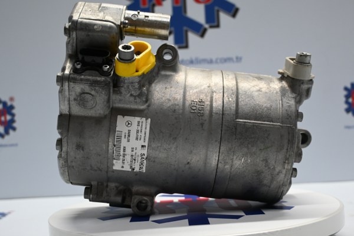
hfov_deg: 41.7
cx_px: 177
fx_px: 465
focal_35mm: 47
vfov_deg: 28.5
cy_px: 118
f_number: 5
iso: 560
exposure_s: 1/50
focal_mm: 31.5
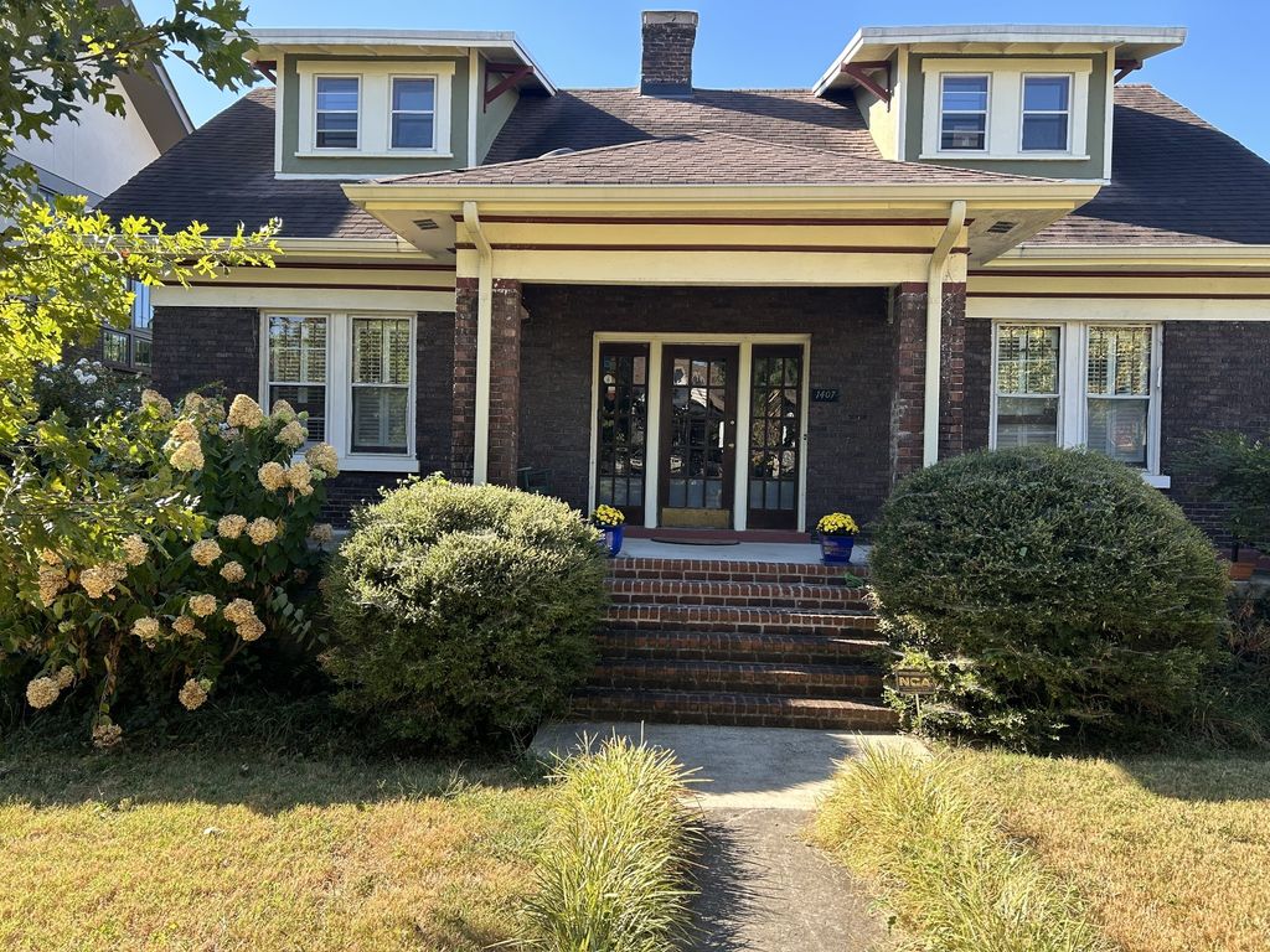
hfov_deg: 67.3
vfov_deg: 53.1
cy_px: 476
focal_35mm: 26
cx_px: 635
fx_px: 954
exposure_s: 1/539
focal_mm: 5.7
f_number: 1.5
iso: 50
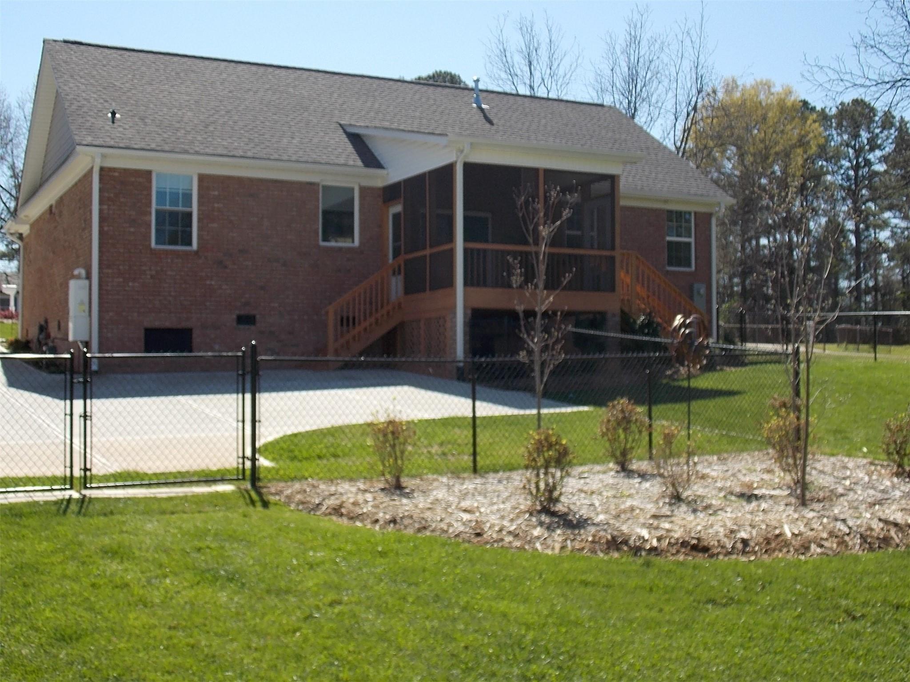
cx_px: 455
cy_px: 341
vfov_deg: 35.1
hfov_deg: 45.8
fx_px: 1078
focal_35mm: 41
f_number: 3.6
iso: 80
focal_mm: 7.3
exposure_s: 1/500
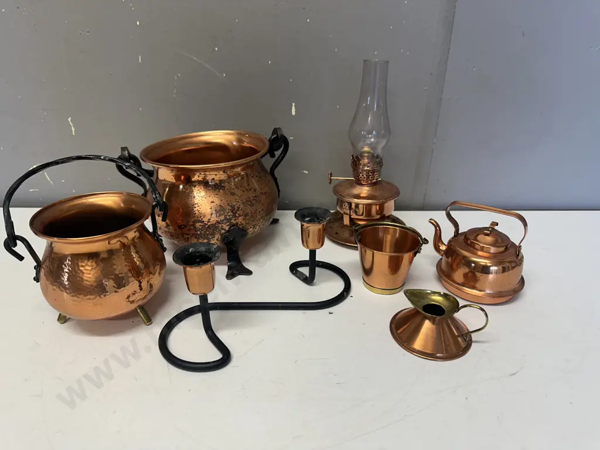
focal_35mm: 24
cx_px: 300
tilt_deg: -25.8
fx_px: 416
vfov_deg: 56.8
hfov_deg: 71.6
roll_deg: -0.8
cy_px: 225
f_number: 1.78
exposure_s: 1/100
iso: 125
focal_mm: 6.86
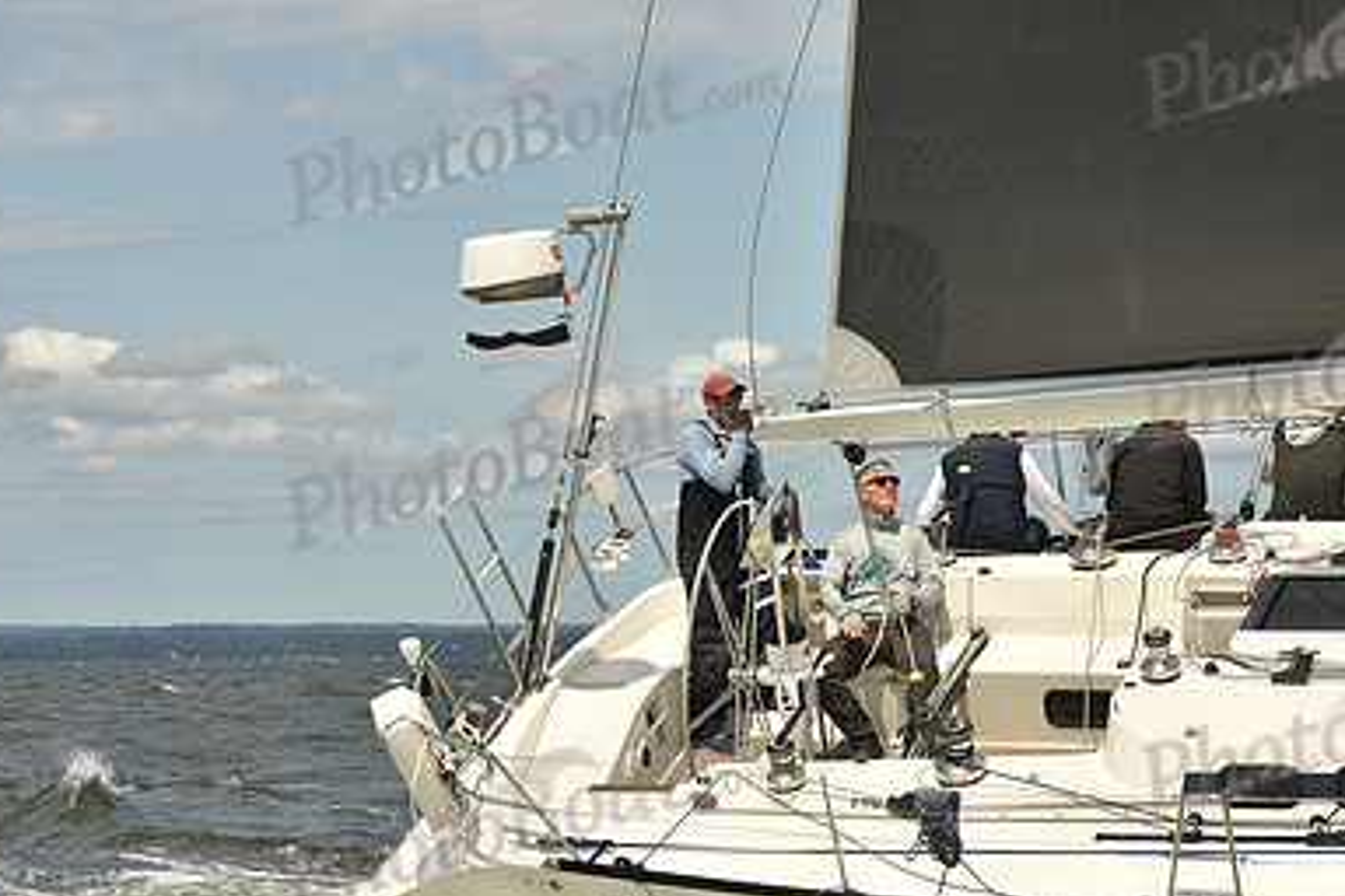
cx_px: 963
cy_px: 590
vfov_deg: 11.0
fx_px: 4632
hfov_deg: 16.5
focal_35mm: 124
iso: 250
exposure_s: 1/800
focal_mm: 82
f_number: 10
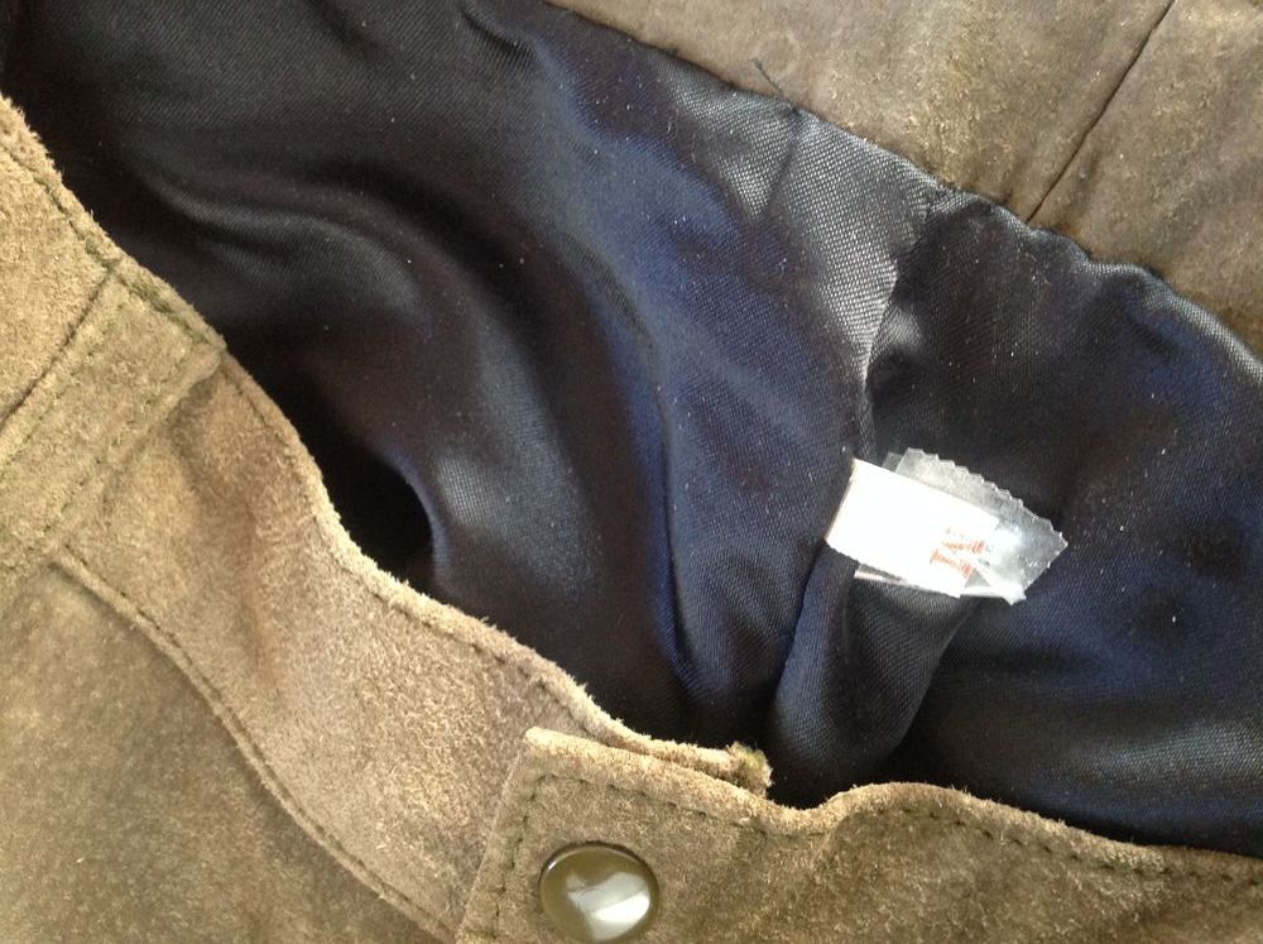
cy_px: 472
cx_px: 632
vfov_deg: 40.6
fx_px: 1275
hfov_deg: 52.7
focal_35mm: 35
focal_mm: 4.28
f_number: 2.4
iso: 320
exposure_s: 1/15
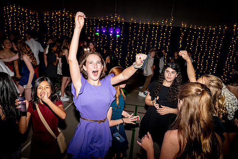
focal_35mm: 26
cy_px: 80
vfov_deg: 49.6
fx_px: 172
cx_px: 119
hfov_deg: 69.4
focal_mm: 26
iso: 1250
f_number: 4
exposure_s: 1/100
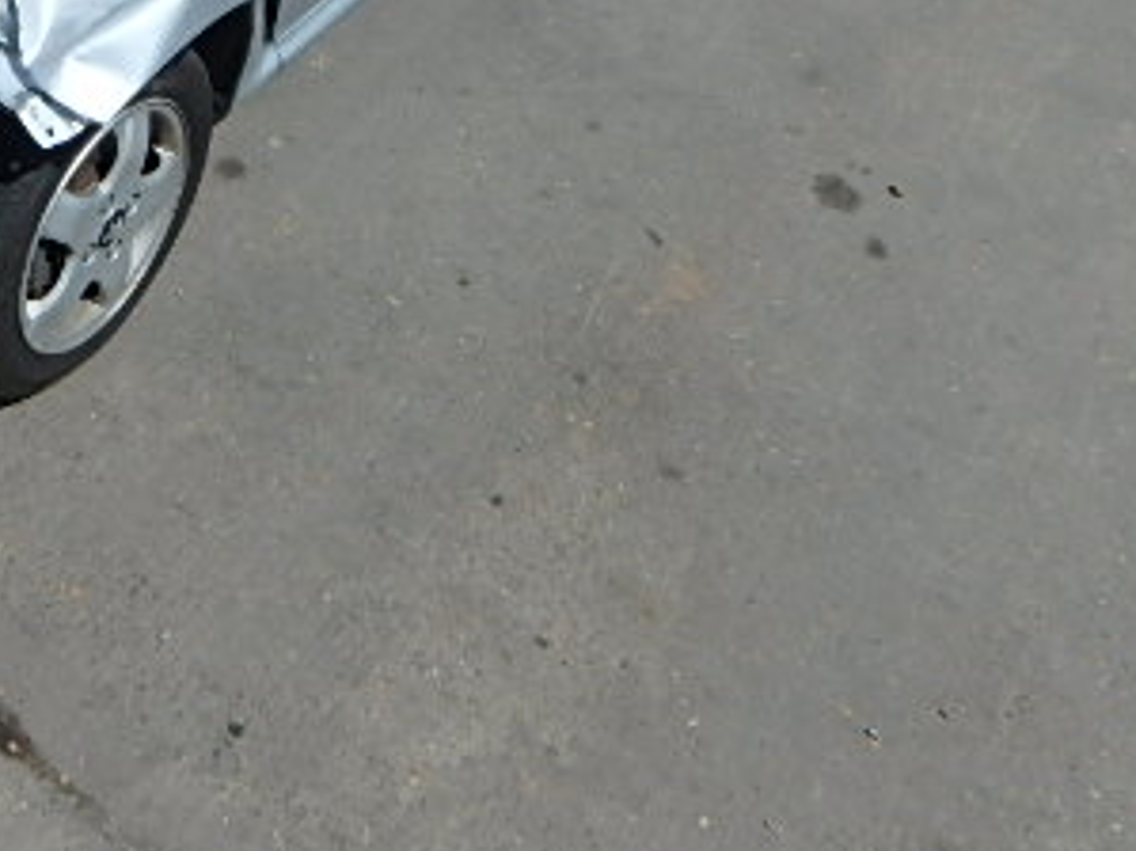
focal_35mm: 45
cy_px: -34
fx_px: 1476
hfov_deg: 38.8
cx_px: 91
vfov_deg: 29.6
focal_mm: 3.7
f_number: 6
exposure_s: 1/640
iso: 125
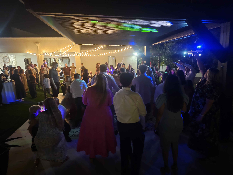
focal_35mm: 23
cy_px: 88
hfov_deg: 73.9
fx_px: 155
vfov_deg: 58.9
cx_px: 116
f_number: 1.7
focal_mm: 6.3
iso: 1250
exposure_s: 1/24
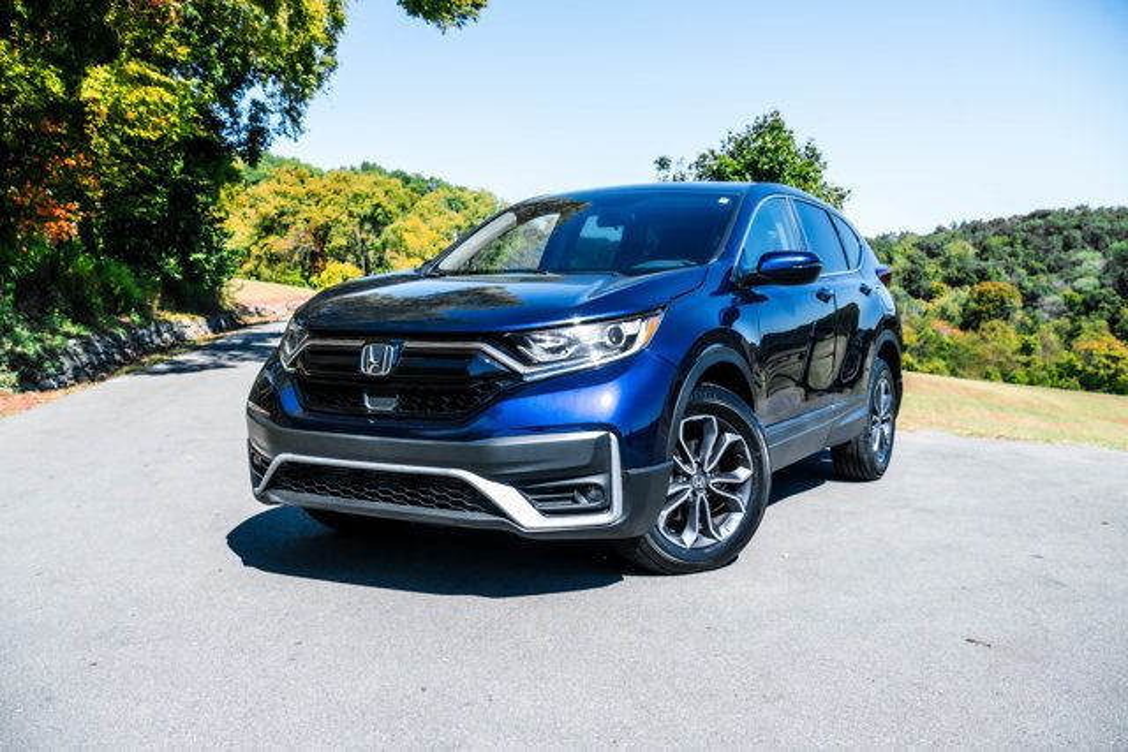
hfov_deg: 54.4
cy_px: 376
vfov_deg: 37.9
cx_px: 564
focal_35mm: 35
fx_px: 1097
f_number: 5.6
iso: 400
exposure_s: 1/2000
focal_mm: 35
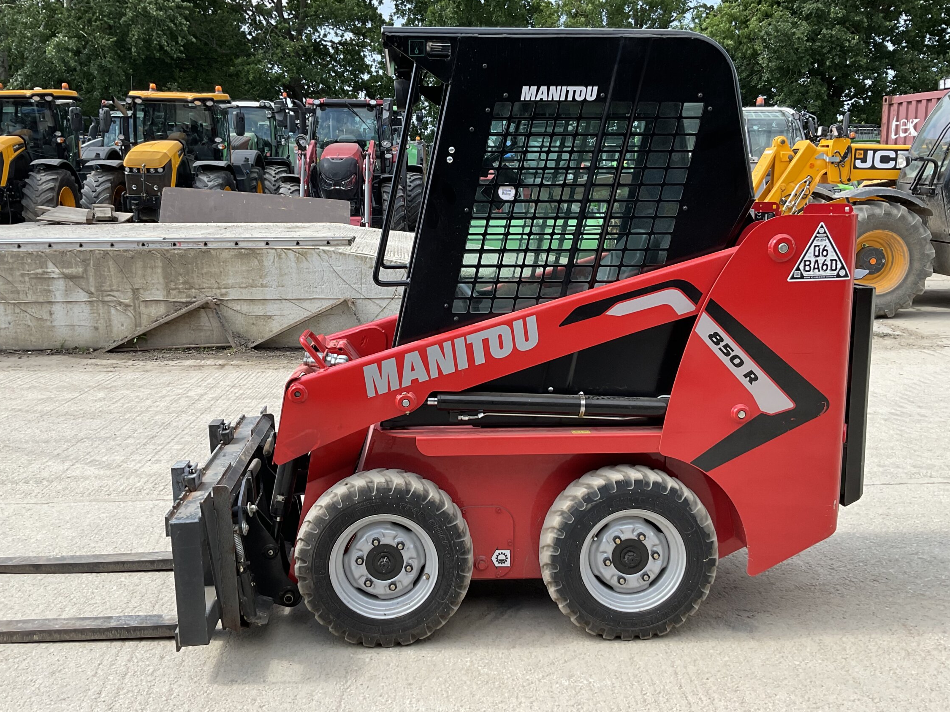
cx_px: 461
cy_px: 337
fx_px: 906
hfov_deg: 55.3
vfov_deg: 42.9
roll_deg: +1.3
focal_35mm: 33
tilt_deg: -10.3
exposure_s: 1/759
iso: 16
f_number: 1.8
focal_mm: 3
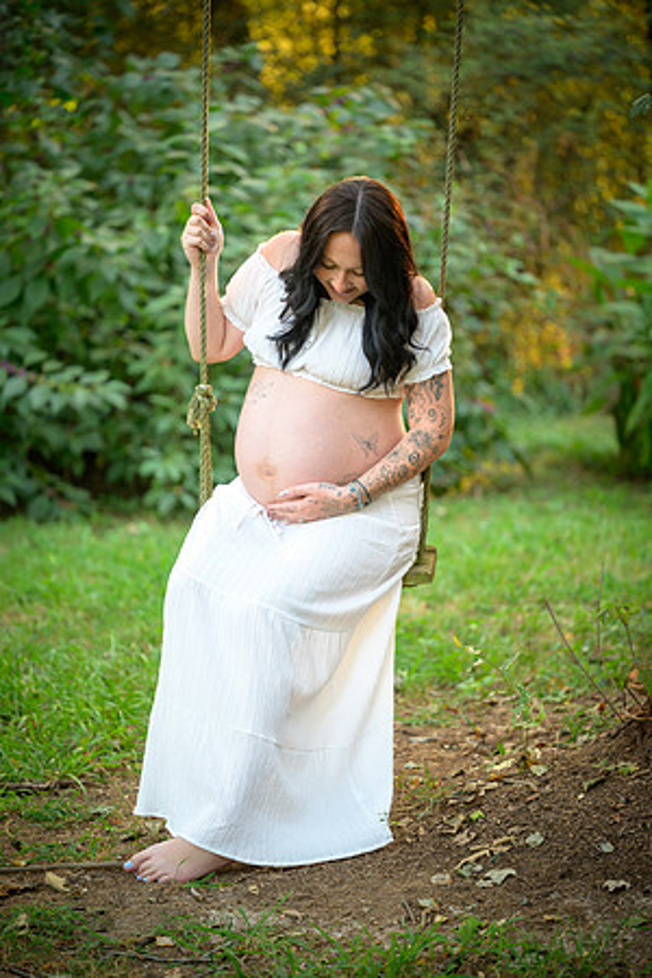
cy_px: 489
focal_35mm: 105
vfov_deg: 19.5
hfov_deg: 13.0
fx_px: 2852
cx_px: 326
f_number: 2.8
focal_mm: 105
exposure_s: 1/125
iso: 1100
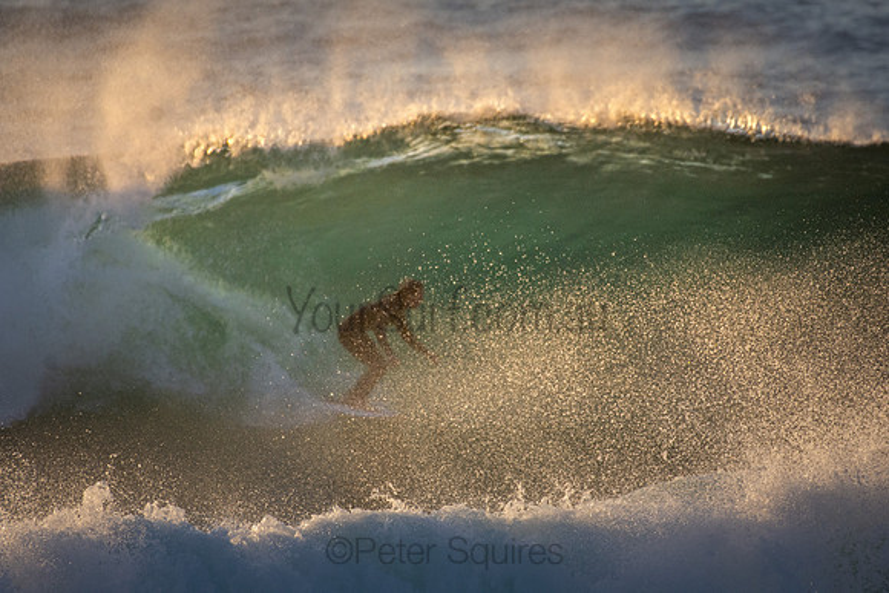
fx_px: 18524
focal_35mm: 750
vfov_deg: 1.8
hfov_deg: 2.7
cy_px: 296
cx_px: 444
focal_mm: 500
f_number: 5.6
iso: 900
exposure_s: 1/2000
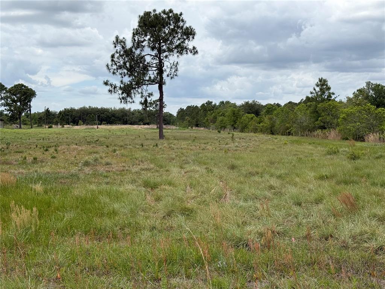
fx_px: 534
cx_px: 192
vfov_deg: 30.3
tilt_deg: -1.9
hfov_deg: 39.7
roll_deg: -0.6
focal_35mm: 48
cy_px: 144
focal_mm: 6.76
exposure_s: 1/5208
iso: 64
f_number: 1.78
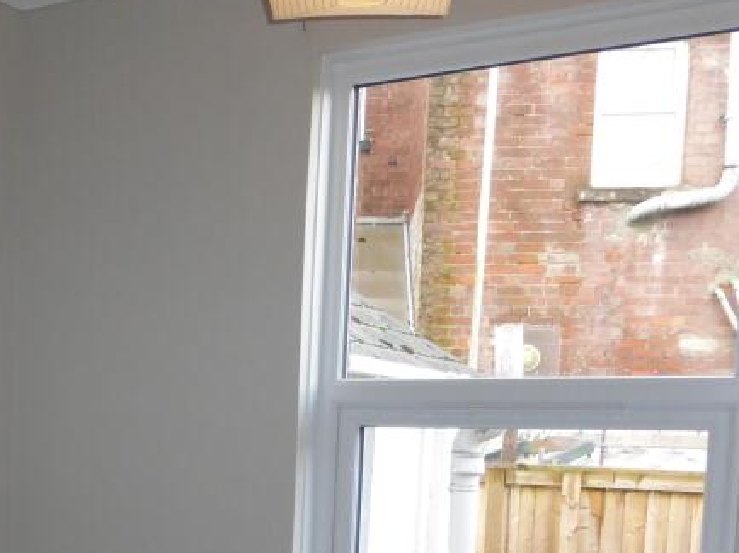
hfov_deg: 31.6
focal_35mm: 59
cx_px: 116
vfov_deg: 23.5
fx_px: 1259
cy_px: 577
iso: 200
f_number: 3.3
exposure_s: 1/60
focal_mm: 4.3
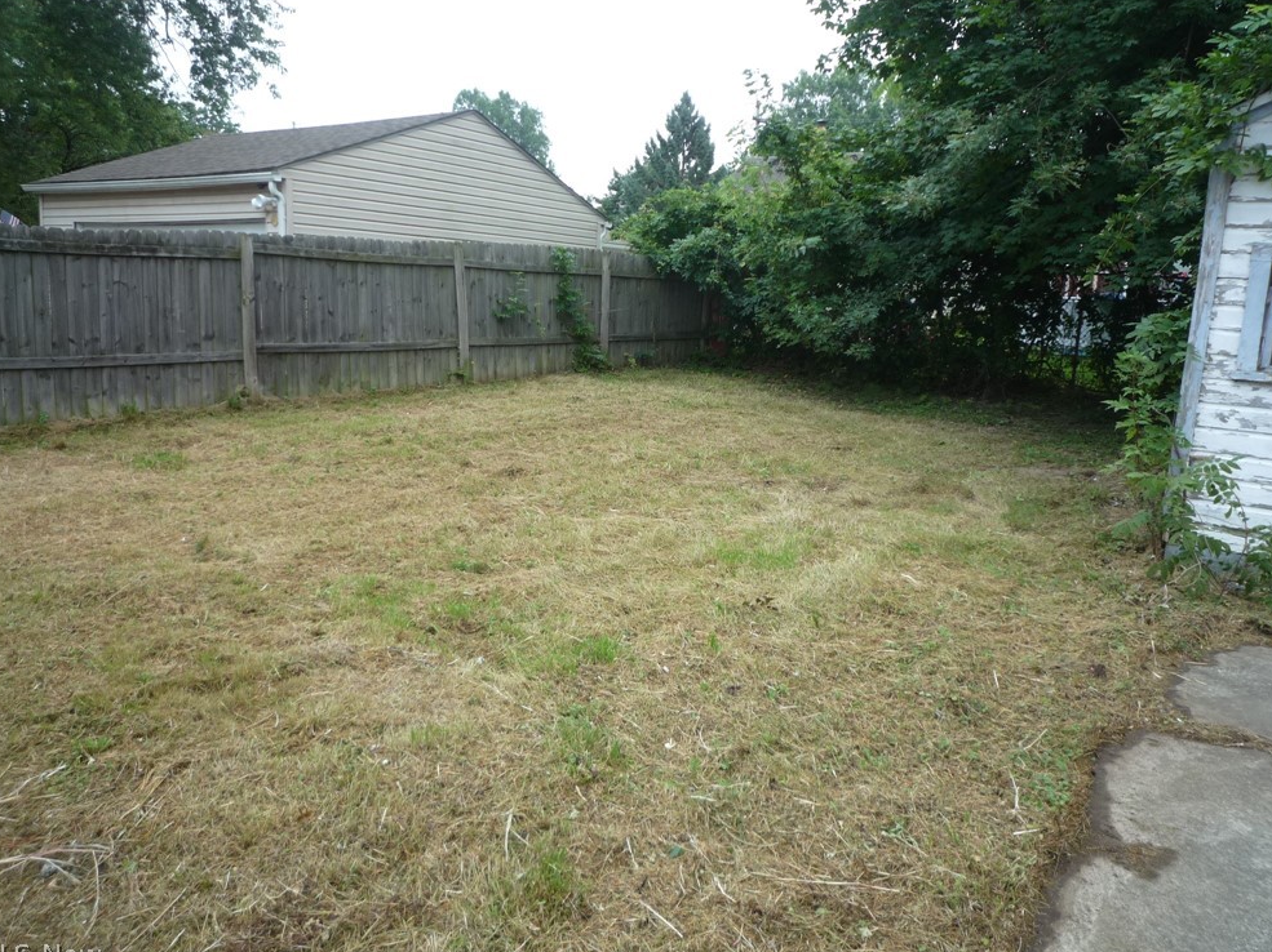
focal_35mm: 26
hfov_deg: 67.3
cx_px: 629
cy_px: 481
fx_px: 955
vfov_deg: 53.0
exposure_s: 1/100
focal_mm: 4.4
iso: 100
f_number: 2.8
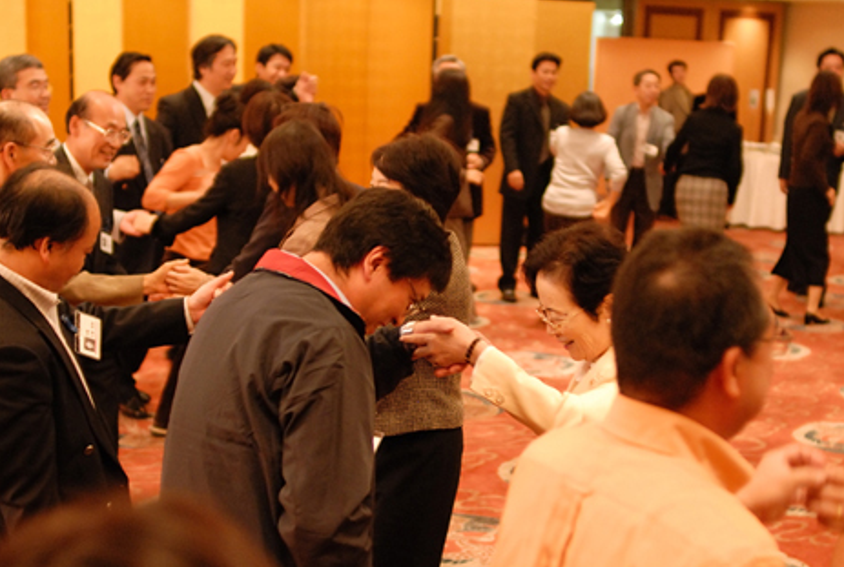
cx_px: 461
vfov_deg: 23.4
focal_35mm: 58
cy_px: 371
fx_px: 1363
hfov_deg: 34.4
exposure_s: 1/60
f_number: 2
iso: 800
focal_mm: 28
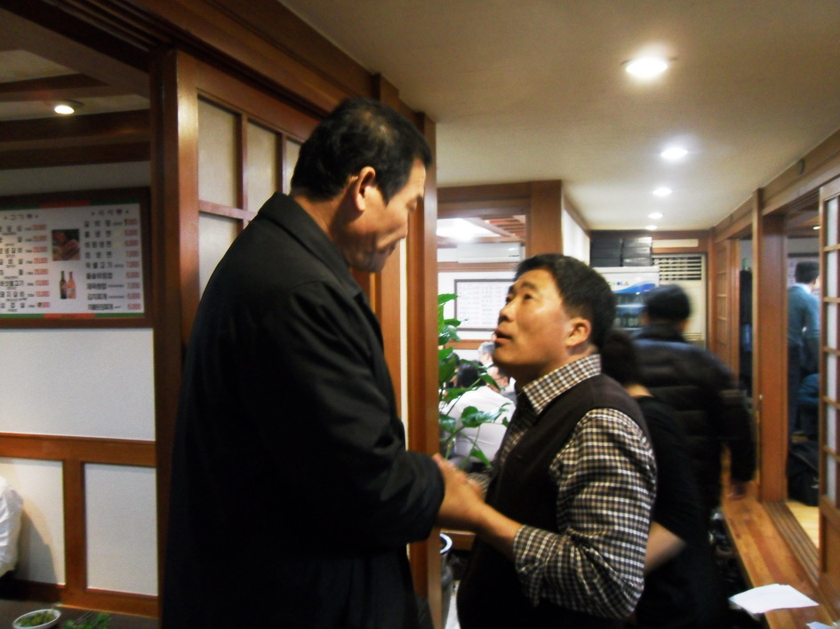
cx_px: 420
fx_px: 679
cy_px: 314
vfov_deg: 49.7
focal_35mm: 28
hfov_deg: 63.5
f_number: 3.4
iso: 400
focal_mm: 5
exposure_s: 1/10
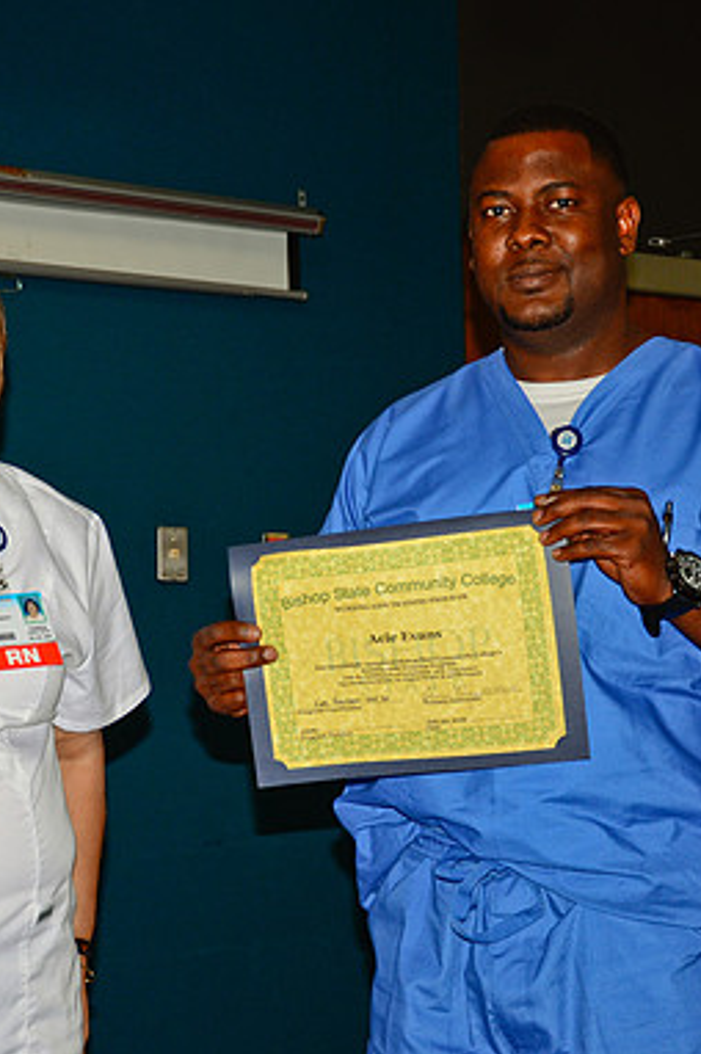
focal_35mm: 91
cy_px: 527
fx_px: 2663
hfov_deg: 15.0
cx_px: 248
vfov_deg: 22.4
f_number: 5
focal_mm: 40
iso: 400
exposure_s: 1/50
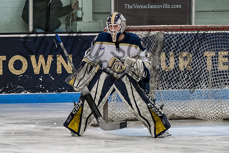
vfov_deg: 2.8
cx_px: 118
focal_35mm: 487
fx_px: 3101
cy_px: 82
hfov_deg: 4.2
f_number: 3.2
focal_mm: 135
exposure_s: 1/800
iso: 1600
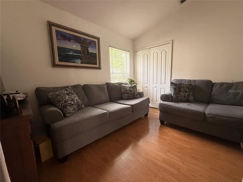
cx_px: 122
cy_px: 91
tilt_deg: -8.4
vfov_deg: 85.7
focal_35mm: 14
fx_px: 98
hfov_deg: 102.1
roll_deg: +1.5
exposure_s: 1/120
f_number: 2.2
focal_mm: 2.22
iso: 250
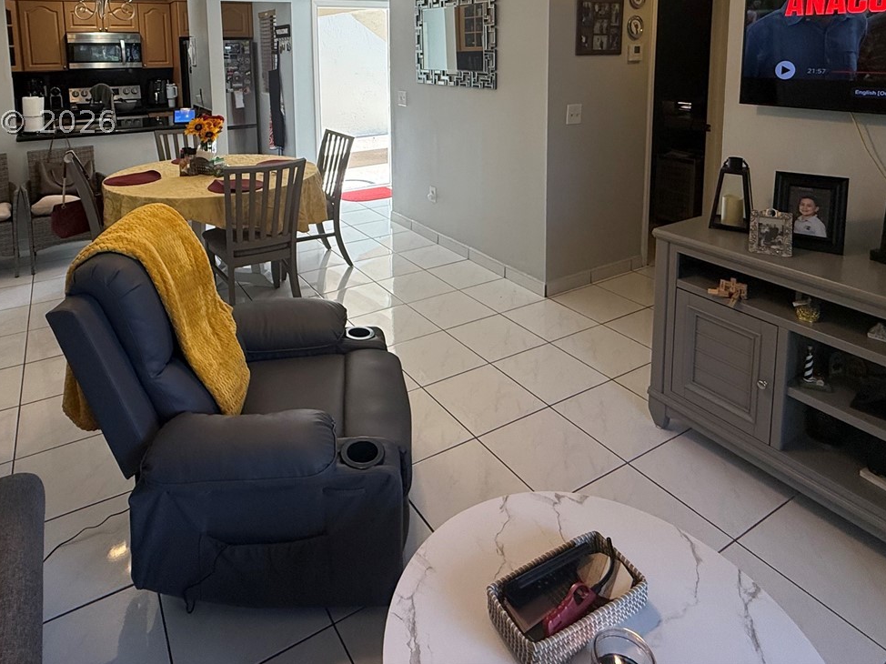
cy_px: 122
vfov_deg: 54.4
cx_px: 395
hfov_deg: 73.7
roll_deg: +1.1
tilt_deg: -6.3
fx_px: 589
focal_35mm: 23
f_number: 2.2
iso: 125
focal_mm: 2.22
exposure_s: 1/120
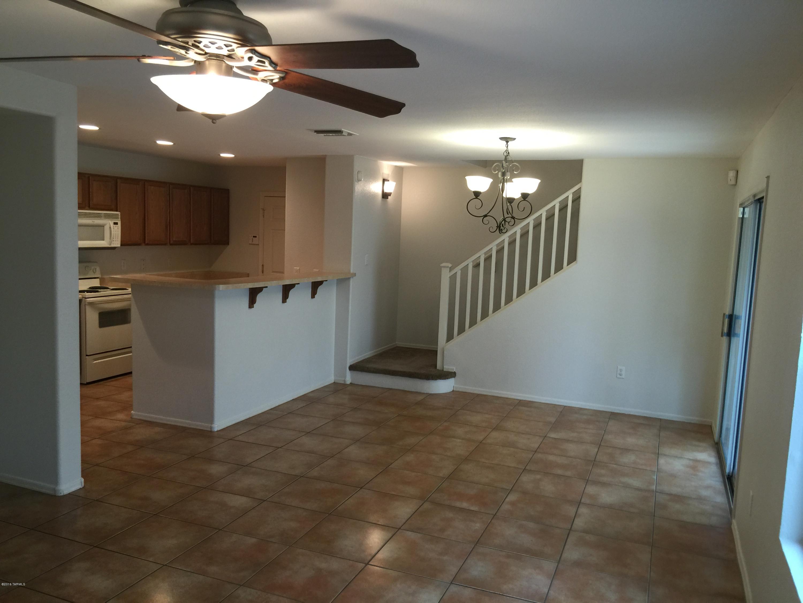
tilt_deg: -6.2
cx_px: 402
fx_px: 673
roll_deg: -1.9
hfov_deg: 61.7
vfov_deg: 48.2
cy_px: 302
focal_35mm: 29
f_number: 2.2
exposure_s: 1/15
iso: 40
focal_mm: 4.15
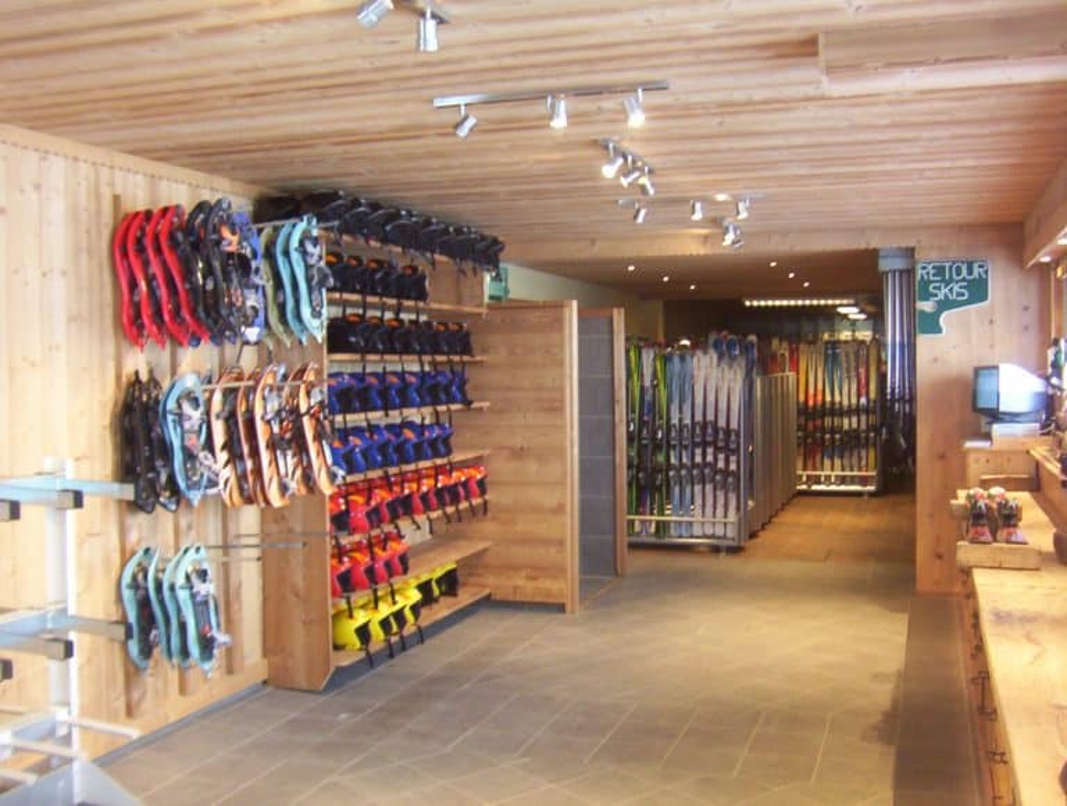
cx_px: 534
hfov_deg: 51.2
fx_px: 1112
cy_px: 403
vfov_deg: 39.8
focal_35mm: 36
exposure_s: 1/30
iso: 140
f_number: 2.76
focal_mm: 5.54
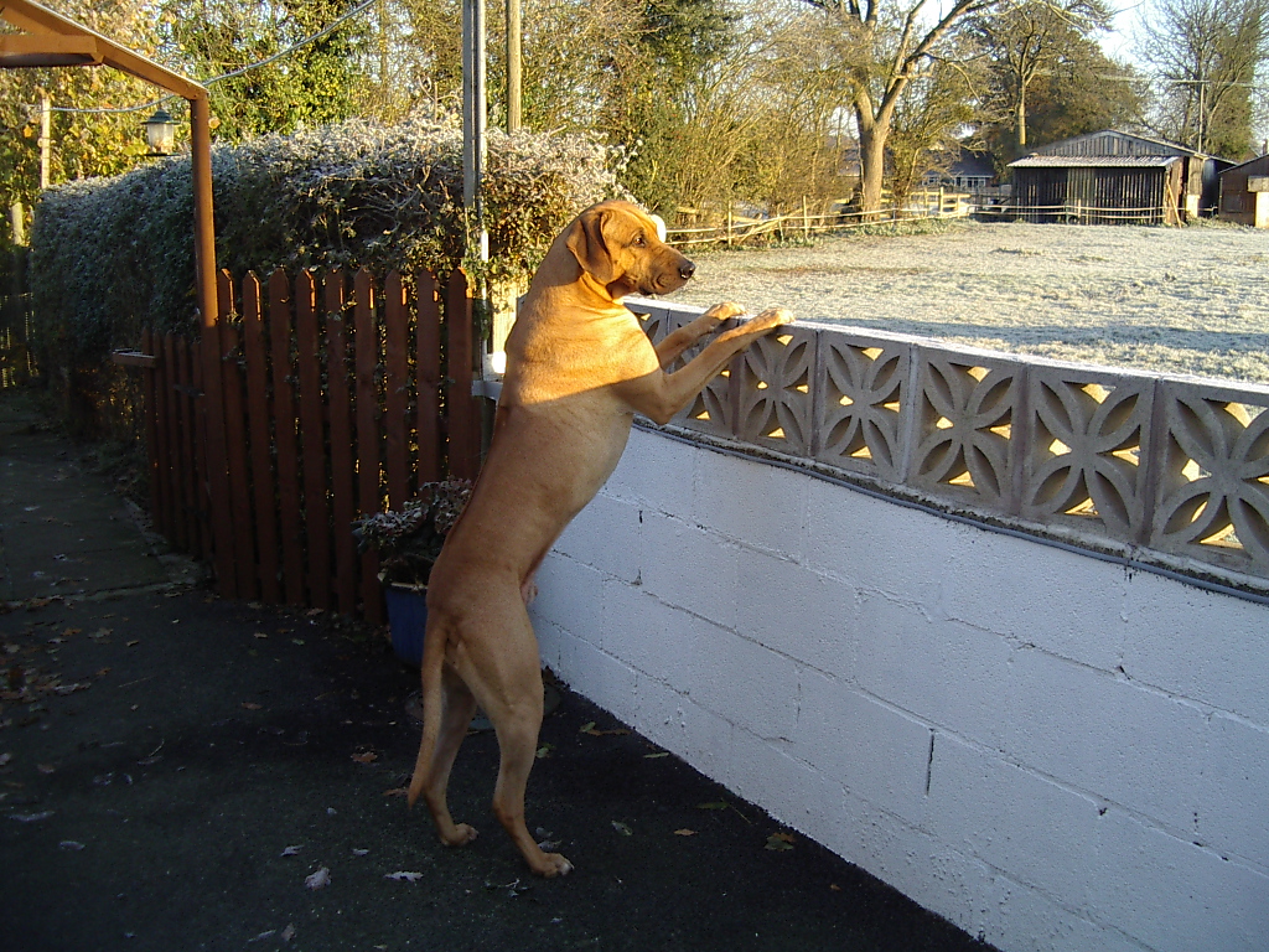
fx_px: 1393
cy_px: 476
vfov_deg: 37.7
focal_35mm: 38
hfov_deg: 49.0
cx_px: 634
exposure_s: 1/160
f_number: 2.6
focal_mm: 5.8
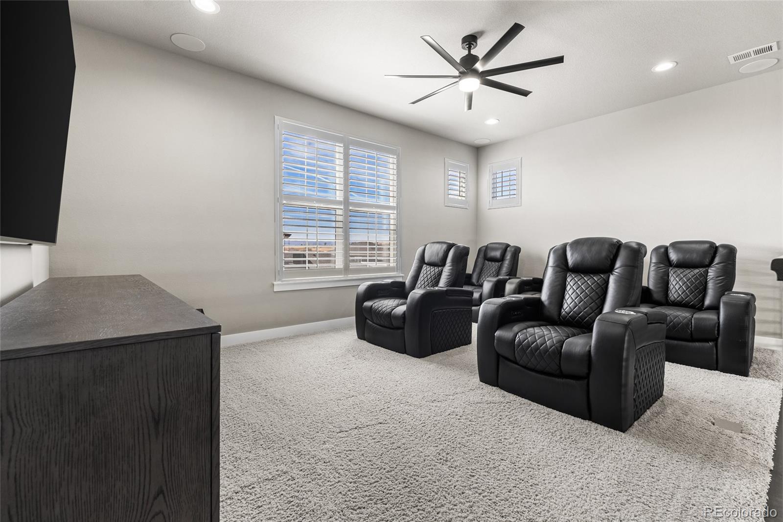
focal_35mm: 16
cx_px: 392
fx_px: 348
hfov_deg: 96.7
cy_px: 261
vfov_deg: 73.8
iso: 200
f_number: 8
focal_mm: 16
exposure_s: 1/1.67
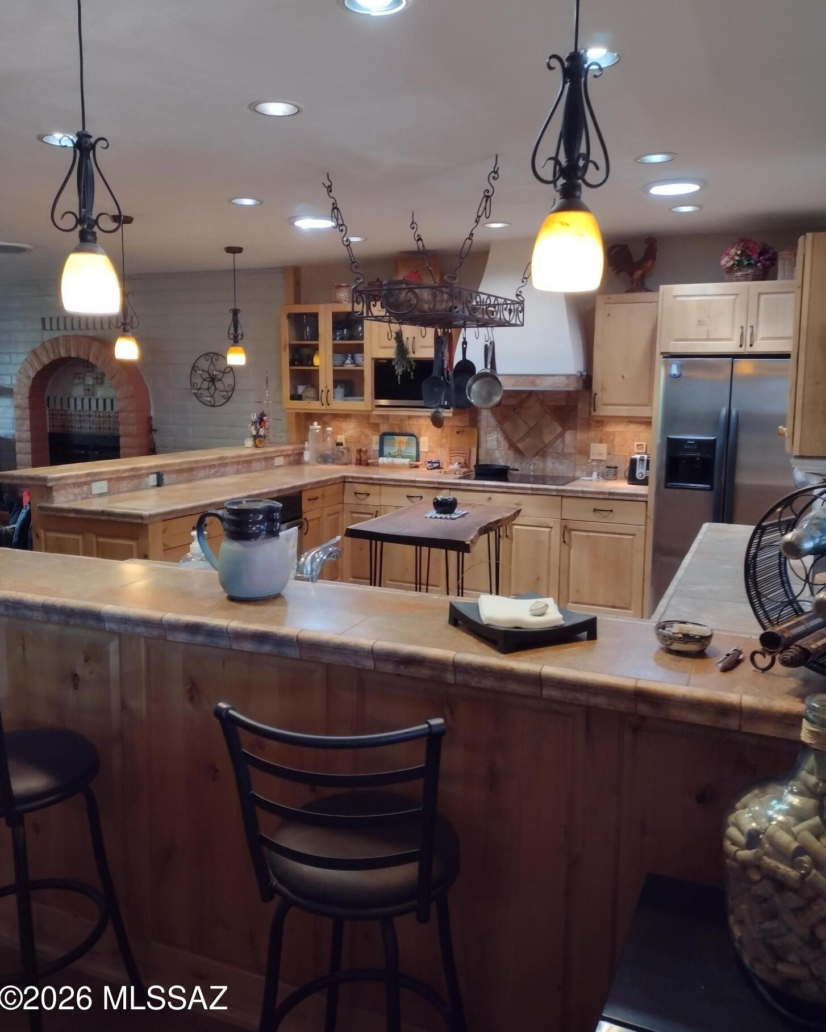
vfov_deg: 60.4
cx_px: 422
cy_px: 483
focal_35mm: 29
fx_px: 886
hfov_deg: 50.0
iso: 141
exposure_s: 1/60
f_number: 1.7
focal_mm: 4.71
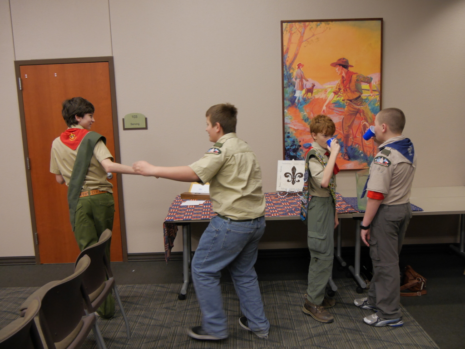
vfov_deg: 46.8
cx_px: 232
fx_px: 403
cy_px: 174
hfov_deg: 60.0
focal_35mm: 30
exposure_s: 1/60
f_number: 3.6
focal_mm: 15
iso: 1000
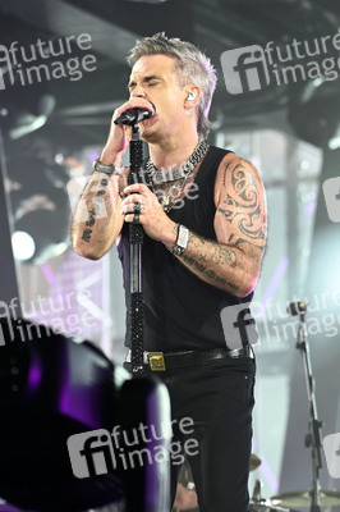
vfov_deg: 9.4
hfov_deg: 6.2
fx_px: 3122
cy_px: 256
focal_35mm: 220
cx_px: 170
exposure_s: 1/200
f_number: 5.6
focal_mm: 220
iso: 1600
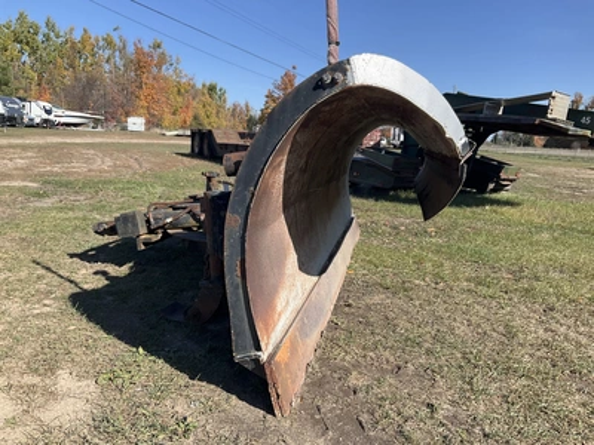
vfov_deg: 48.2
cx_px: 297
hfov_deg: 61.7
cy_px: 222
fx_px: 498
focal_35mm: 29
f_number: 1.8
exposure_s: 1/1168
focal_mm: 3
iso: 25
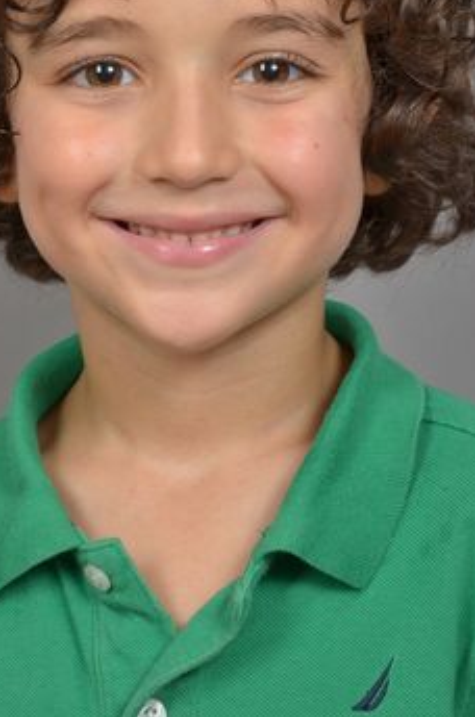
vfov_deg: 13.1
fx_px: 3120
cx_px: 216
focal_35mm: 157
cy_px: 208
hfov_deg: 8.7
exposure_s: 1/200
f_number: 11
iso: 100
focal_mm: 72
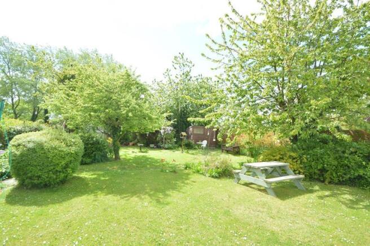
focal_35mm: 15
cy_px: 123
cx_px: 185
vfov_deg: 77.2
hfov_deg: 100.4
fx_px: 154
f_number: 5.6
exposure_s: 1/125
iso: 100
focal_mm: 10
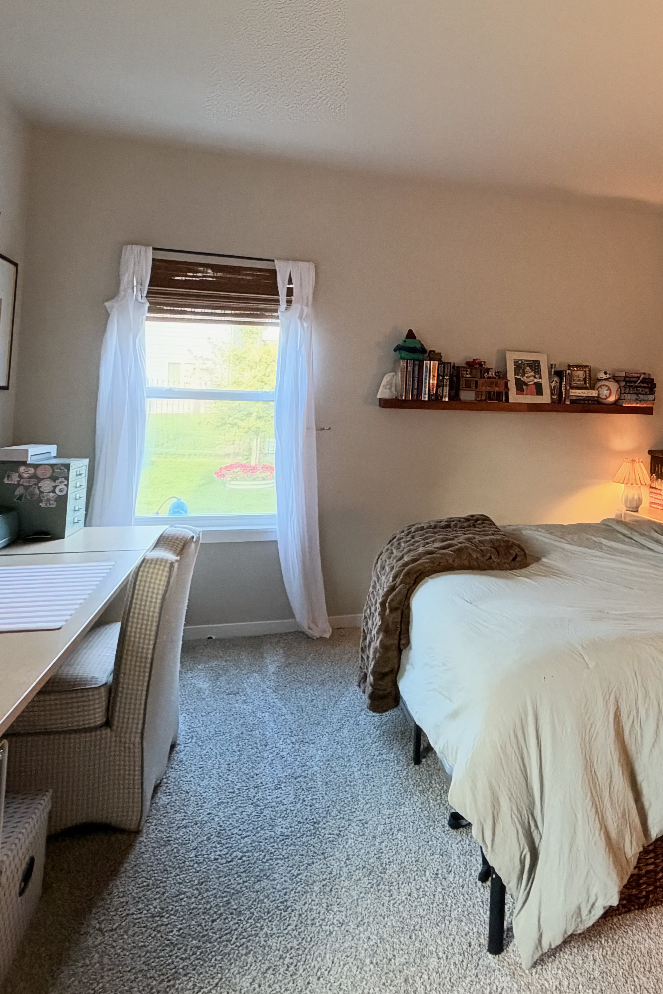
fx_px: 691
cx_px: 529
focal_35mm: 25
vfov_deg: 70.4
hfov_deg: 48.4
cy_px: 376
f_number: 2.2
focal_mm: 2.22
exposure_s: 1/60
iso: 800
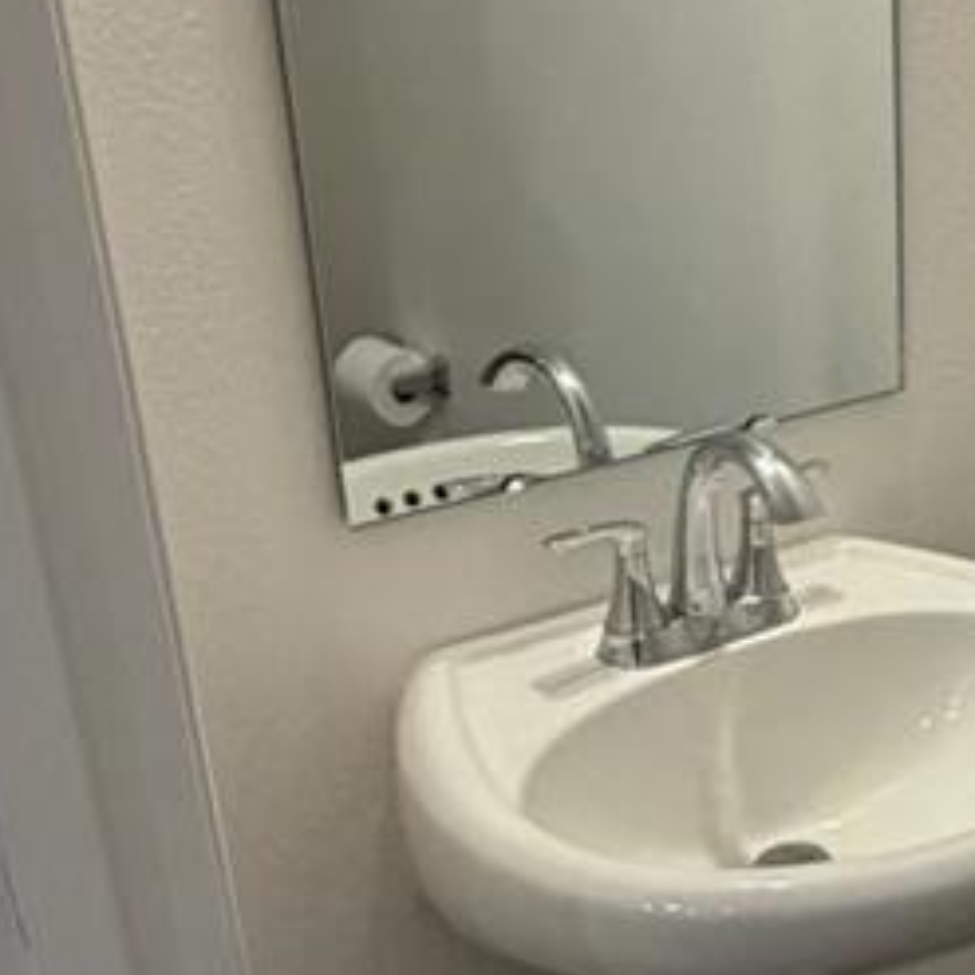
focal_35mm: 60
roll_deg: -1.1
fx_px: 1912
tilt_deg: -21.9
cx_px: 1101
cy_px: 549
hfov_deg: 26.2
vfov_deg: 28.6
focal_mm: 2.22
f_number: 2.2
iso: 250
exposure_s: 1/120
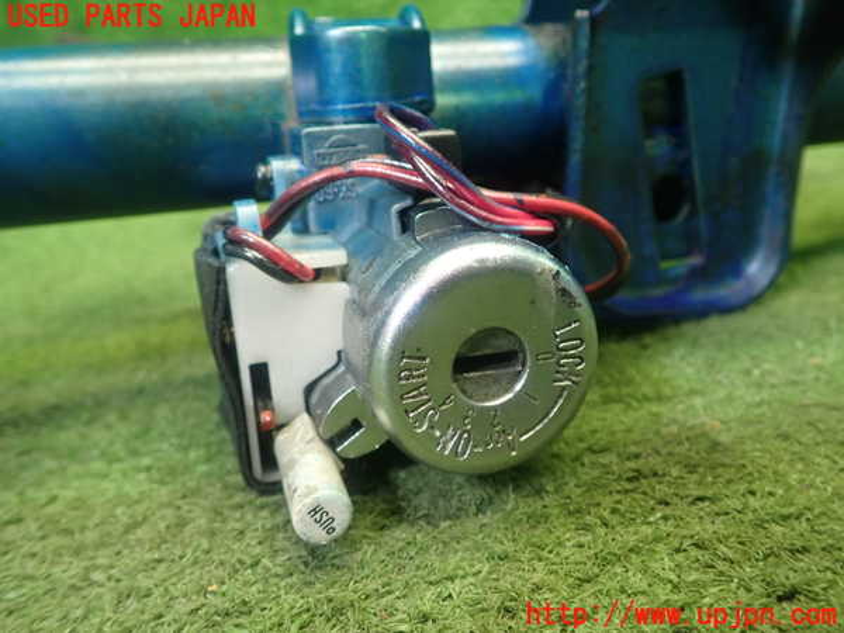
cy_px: 316
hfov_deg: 60.0
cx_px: 422
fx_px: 731
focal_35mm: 30
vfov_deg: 46.8
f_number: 2.3
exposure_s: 1/30
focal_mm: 5.4
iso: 200
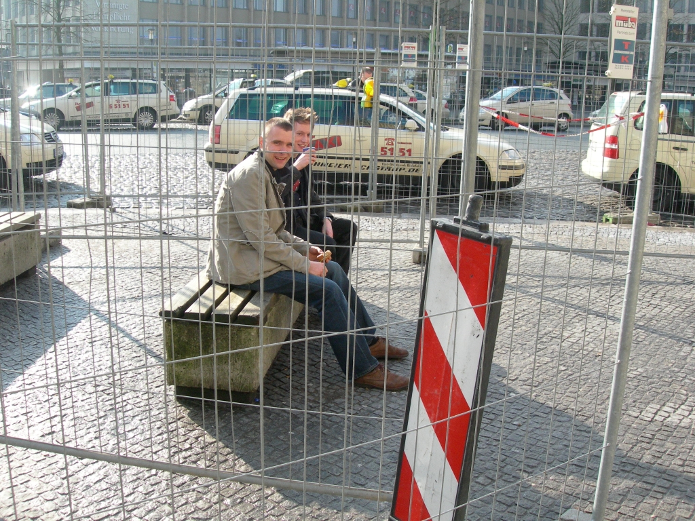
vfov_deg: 37.7
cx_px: 348
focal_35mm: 38
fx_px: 763
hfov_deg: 49.0
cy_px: 260
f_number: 4.8
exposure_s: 1/436
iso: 200
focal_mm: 7.8
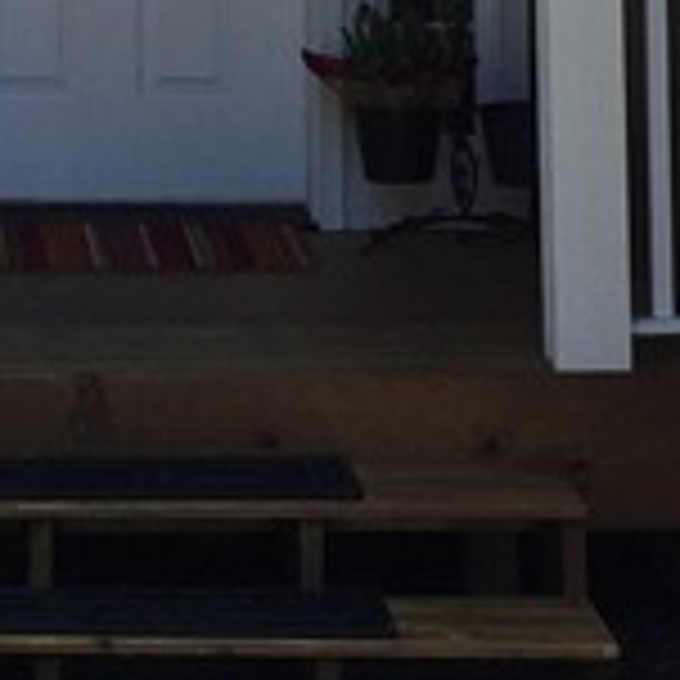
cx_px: -270
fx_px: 3867
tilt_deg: +2.1
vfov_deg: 9.6
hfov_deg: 9.8
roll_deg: -0.3
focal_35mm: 174
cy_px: -549
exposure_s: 1/581
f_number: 2.2
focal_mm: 4.15
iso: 32
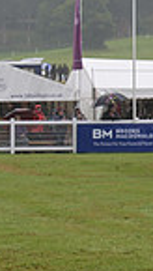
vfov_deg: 6.6
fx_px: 2342
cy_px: 104
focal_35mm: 326
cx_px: 457
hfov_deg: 3.6
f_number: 5.6
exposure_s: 1/800
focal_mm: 78
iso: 560
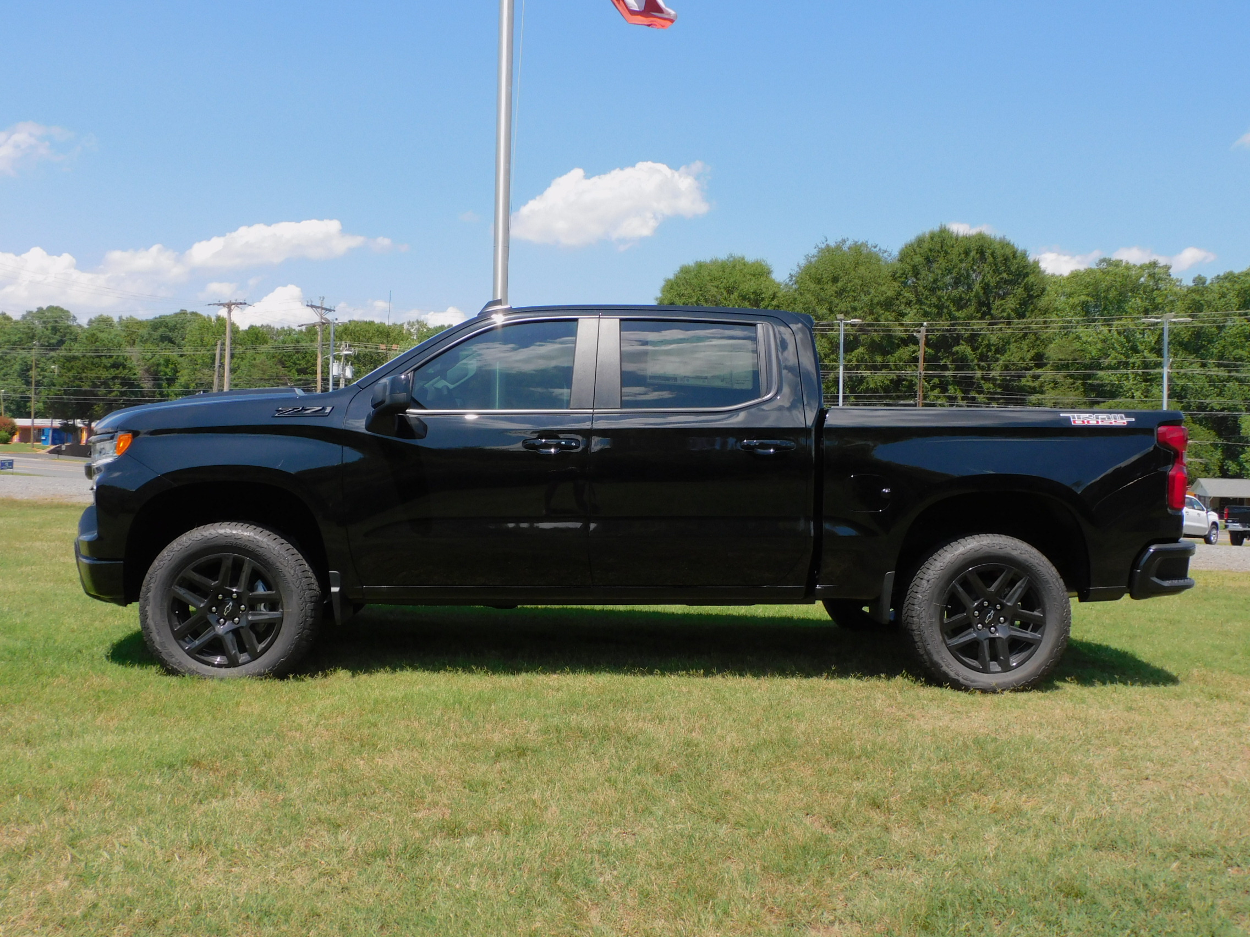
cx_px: 625
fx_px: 1083
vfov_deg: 46.8
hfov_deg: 60.0
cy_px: 468
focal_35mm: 30
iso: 125
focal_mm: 5.4
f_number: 3.5
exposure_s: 1/1000
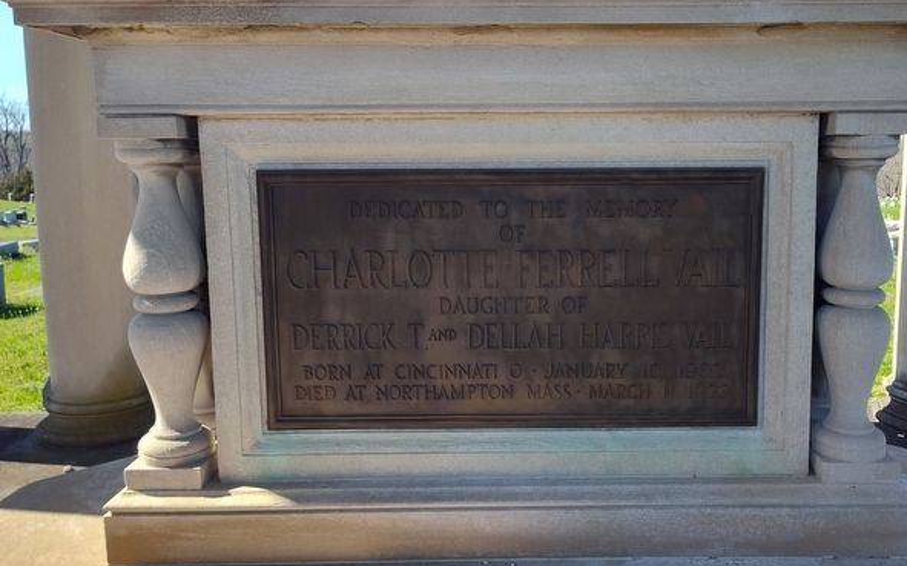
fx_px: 815
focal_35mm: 33
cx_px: 540
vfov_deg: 38.3
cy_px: 258
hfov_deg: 57.7
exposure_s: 1/835
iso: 100
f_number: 1.8
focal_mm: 5.56
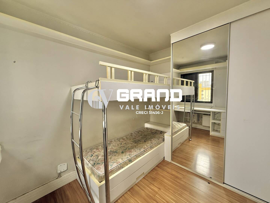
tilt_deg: -4.1
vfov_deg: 85.7
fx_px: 109
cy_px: 102
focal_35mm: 14
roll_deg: +1.2
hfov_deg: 102.1
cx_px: 135
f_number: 2.2
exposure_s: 1/99
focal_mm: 2.22
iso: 320
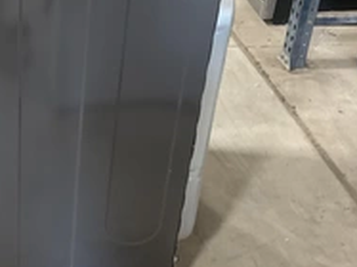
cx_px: 44
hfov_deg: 30.0
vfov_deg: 23.5
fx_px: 639
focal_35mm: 62
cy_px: 78
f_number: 1.8
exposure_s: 1/60
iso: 200
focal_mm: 3
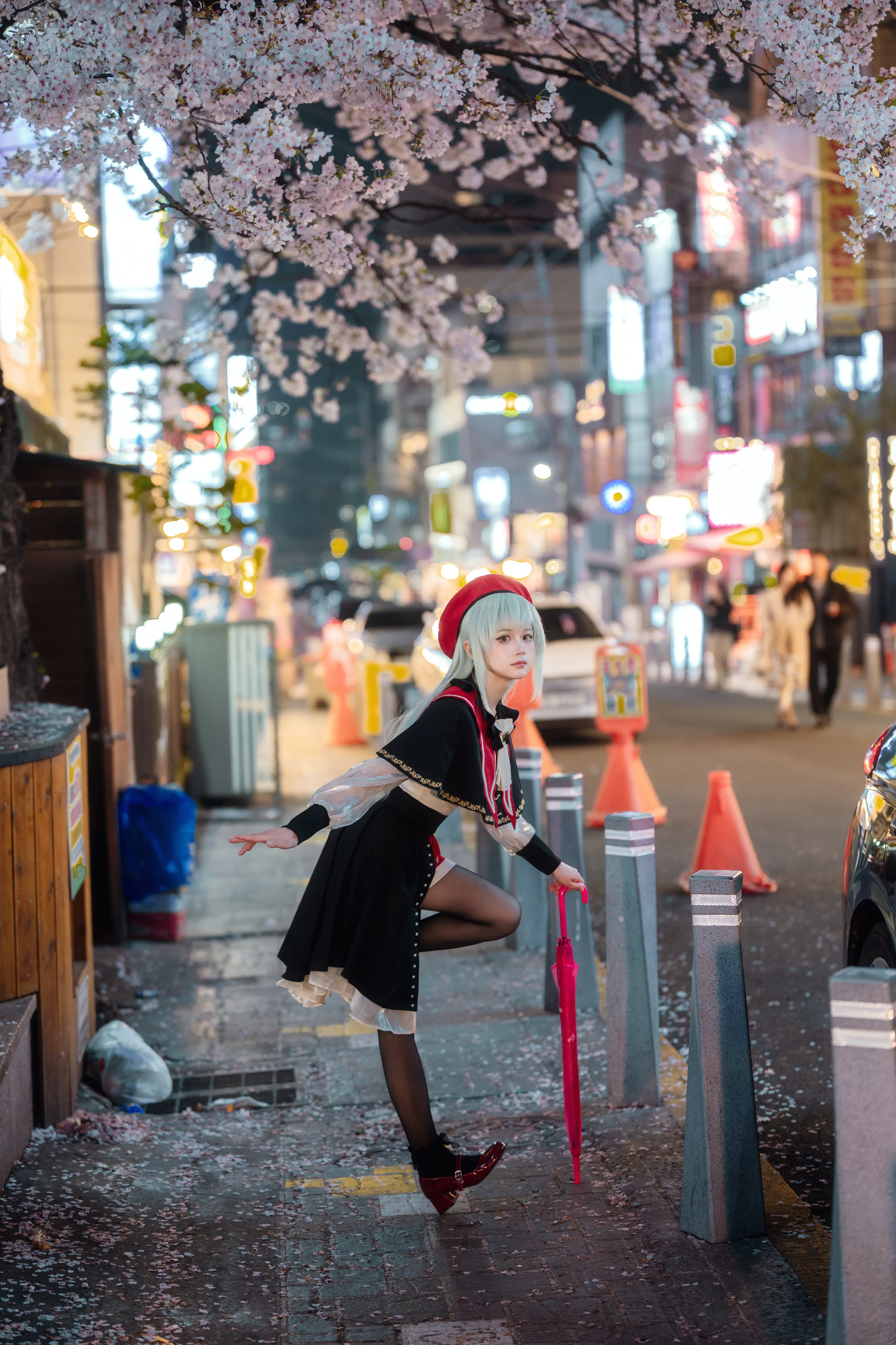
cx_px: 448
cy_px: 672
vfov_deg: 30.5
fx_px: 2464
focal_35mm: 66
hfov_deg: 20.6
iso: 800
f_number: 2
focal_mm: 66
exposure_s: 1/80
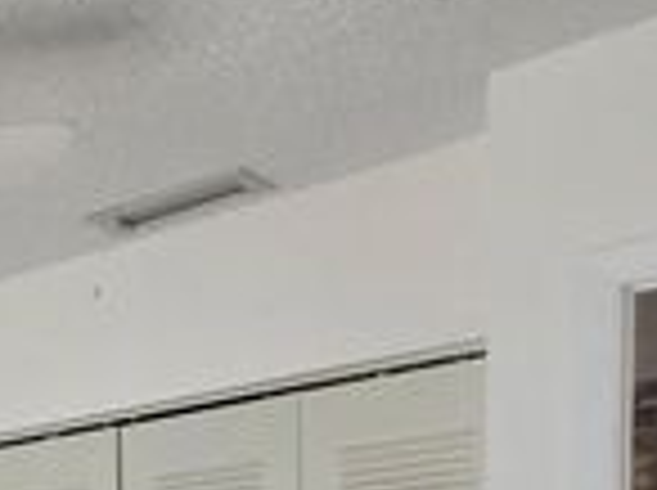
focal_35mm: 57
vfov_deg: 21.1
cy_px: 760
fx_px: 1080
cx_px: -518
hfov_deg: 21.8
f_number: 1.9
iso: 64
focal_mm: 2.2
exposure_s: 1/120
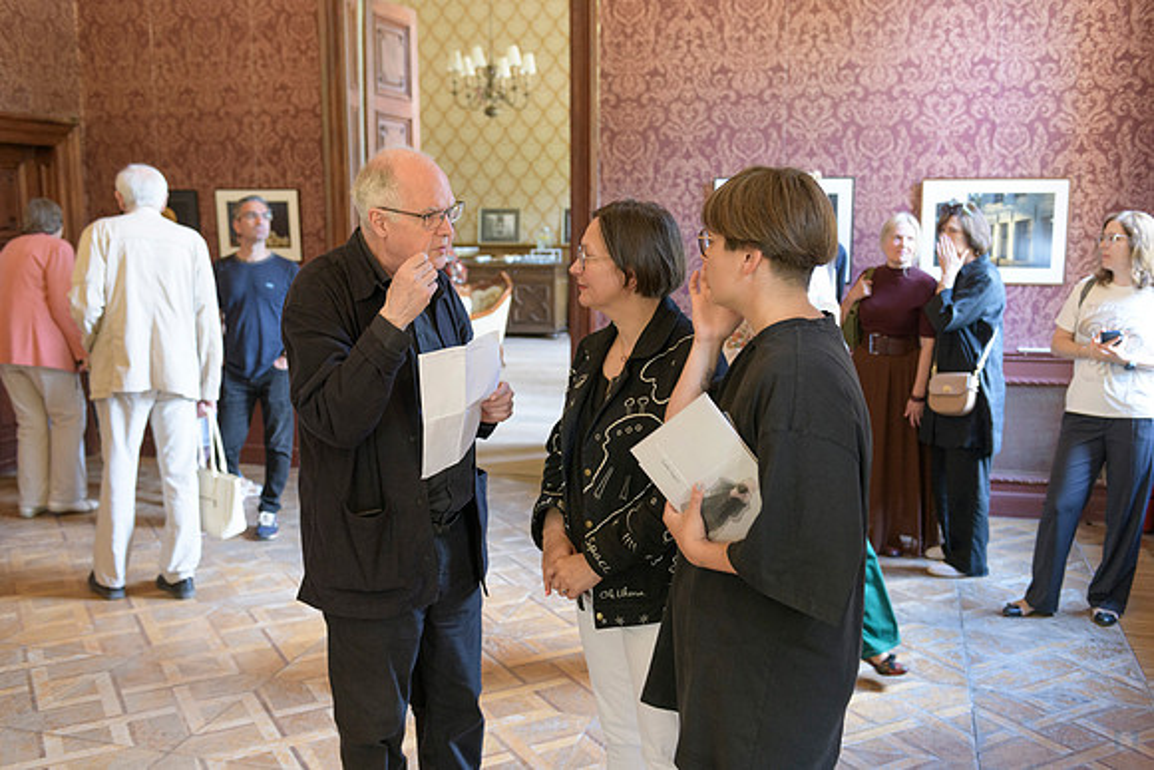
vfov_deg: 37.7
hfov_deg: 54.2
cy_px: 385
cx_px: 577
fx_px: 1127
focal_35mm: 35
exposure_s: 1/80
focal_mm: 34
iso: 2000
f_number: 3.5
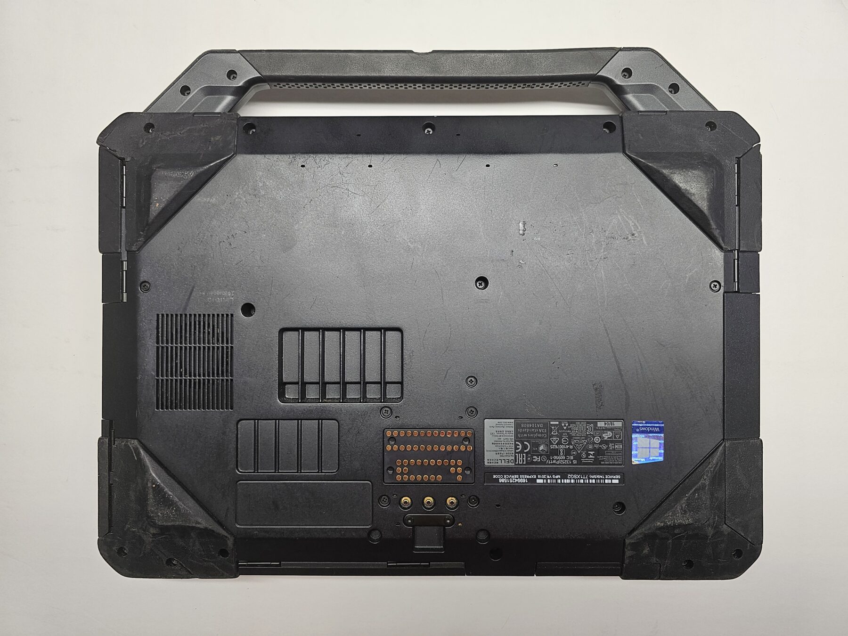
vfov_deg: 58.9
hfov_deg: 73.9
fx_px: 563
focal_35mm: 23
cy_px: 318
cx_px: 424
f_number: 1.7
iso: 64
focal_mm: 6.3
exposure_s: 1/120
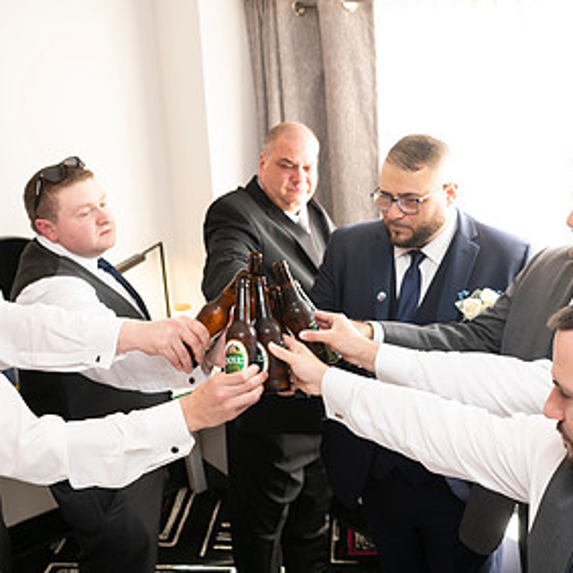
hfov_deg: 40.0
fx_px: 787
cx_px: 323
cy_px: 280
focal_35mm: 42
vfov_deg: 40.0
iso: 800
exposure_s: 1/100
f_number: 2.8
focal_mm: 24
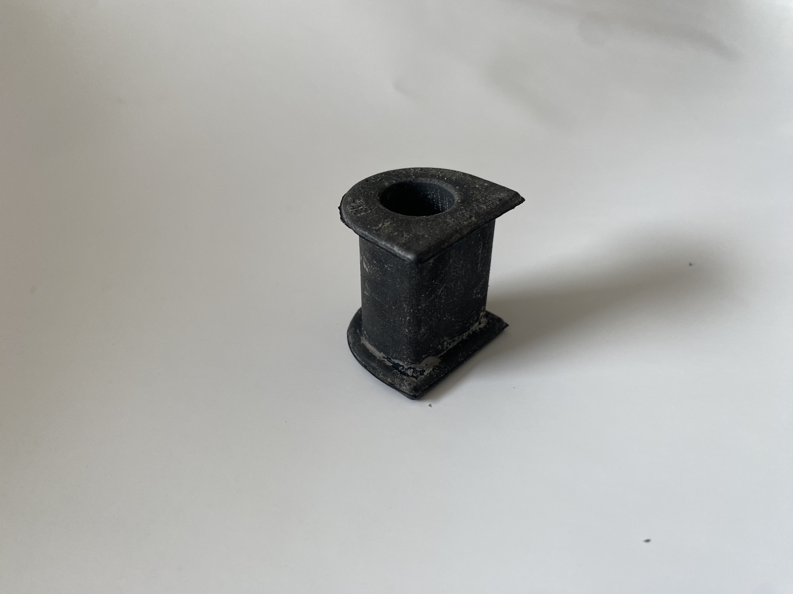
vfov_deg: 53.1
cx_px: 396
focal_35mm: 26
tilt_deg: -36.4
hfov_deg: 67.3
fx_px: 596
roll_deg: -0.2
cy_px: 297
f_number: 1.8
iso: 80
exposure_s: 1/121
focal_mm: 4.25
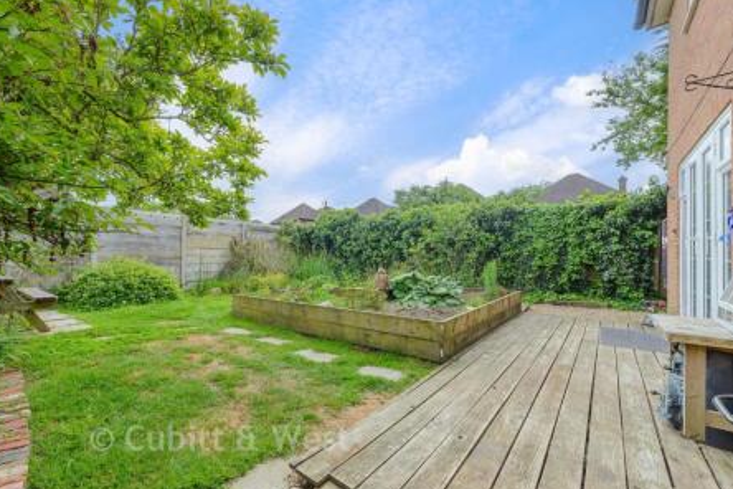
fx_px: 305
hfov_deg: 100.3
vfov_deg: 77.3
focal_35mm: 15
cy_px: 259
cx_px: 345
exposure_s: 1/160
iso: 100
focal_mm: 14
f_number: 8
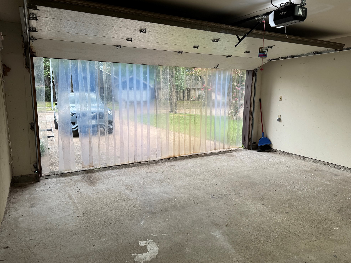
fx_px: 254
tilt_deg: -9.0
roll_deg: -0.8
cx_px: 177
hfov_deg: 69.4
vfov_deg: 54.9
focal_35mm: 25
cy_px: 132
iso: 80
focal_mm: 6.76
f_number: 1.78
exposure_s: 1/301
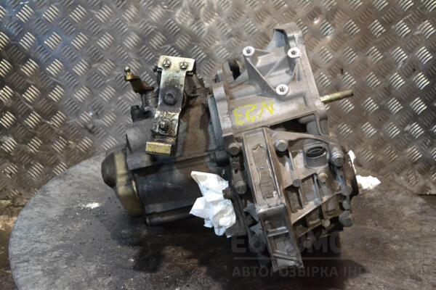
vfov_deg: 28.1
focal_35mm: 48
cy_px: 145
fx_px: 581
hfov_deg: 41.1
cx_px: 218
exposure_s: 1/125
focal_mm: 32
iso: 3200
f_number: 5.6
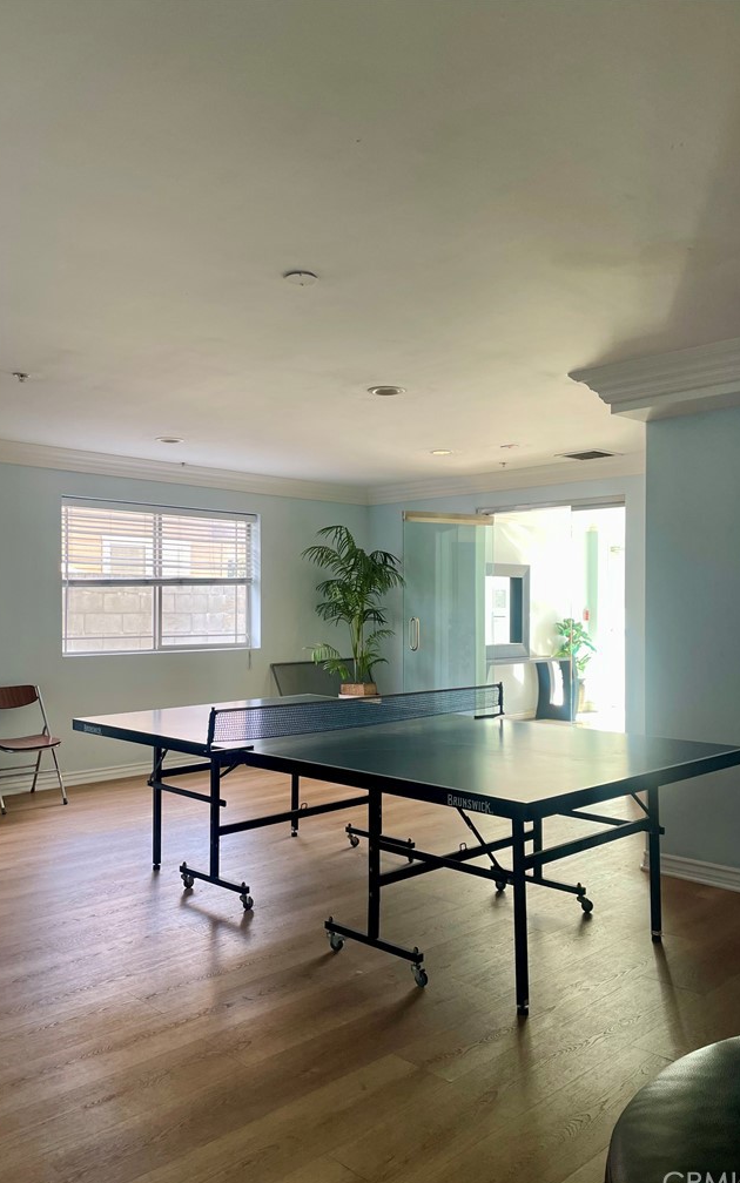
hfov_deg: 44.5
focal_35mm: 28
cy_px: 599
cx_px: 377
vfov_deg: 66.5
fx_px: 903
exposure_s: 1/120
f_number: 1.6
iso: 125
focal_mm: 4.2
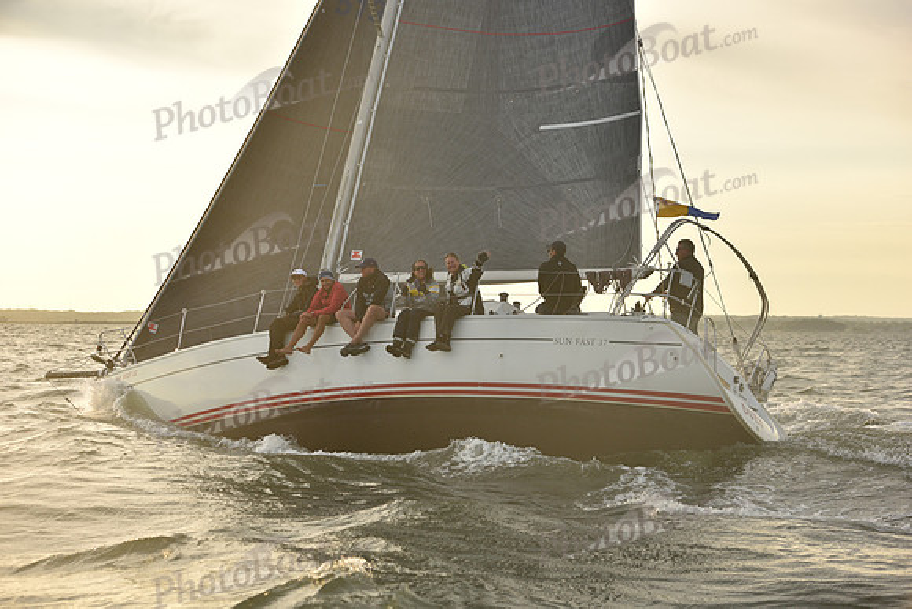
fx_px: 1774
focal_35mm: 70
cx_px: 456
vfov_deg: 19.5
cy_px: 304
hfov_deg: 28.8
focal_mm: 70
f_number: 5
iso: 250
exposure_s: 1/640
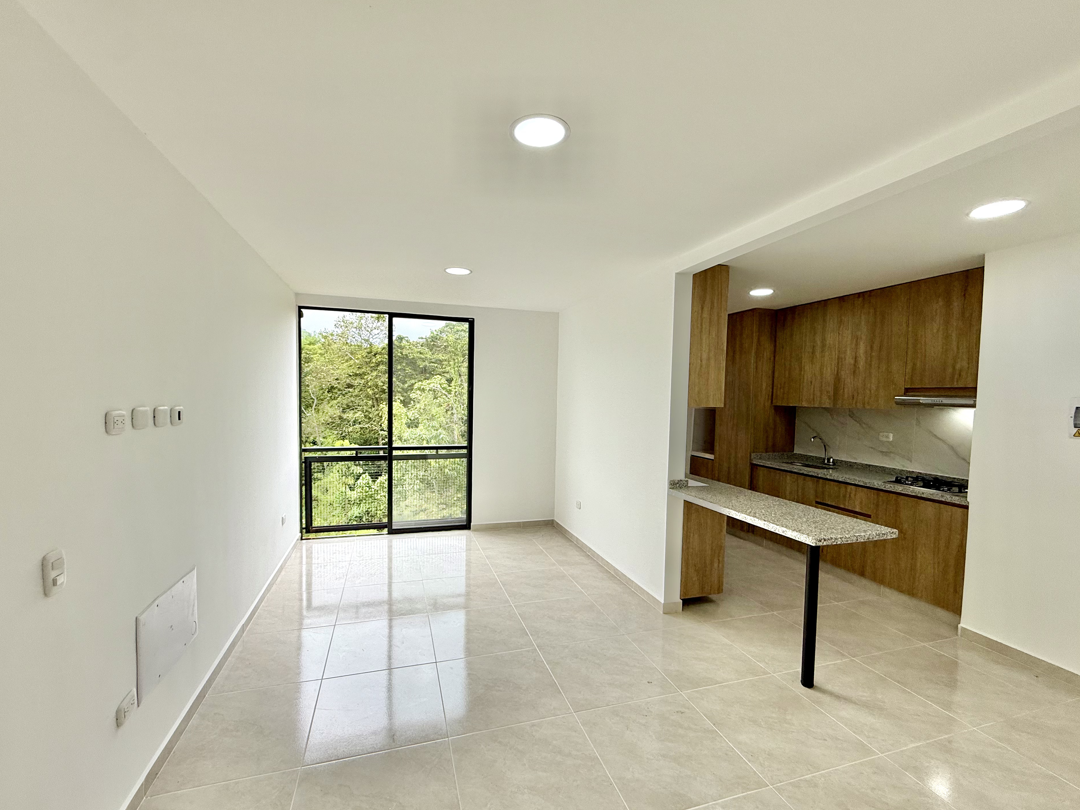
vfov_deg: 81.7
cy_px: 420
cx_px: 535
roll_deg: -1.3
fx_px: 468
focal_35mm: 15
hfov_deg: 98.2
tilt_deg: -2.6
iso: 50
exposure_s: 1/224
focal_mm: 2.22
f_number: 2.2
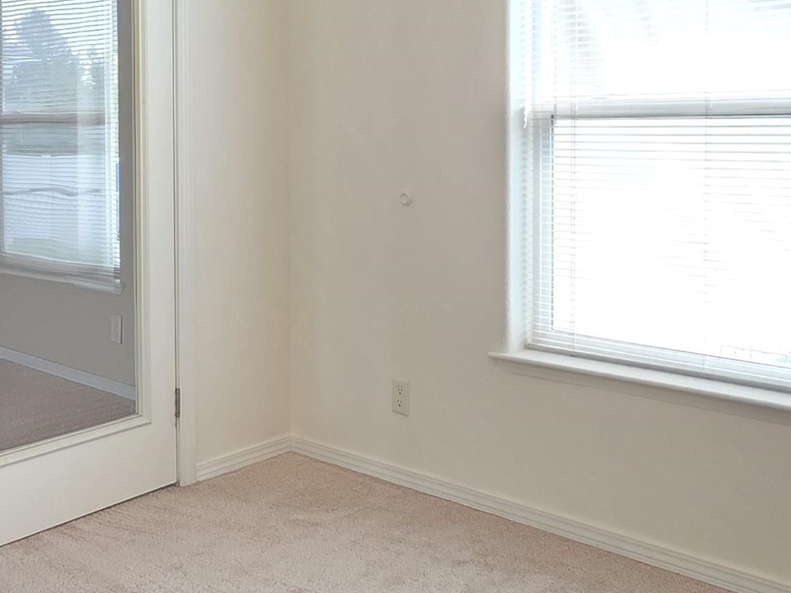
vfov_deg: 36.0
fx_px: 891
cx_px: 423
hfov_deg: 47.8
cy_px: 147
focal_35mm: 39
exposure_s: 1/120
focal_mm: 2.2
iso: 200
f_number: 1.9
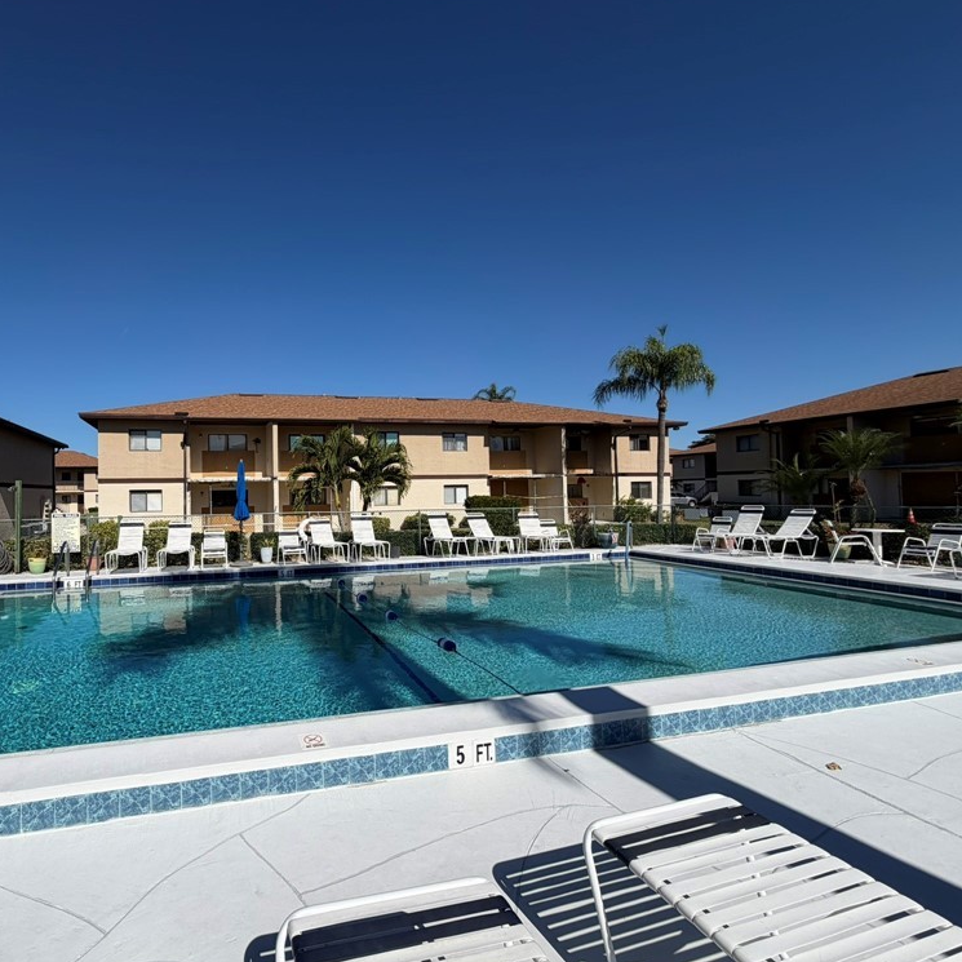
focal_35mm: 17
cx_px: 323
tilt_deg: +2.0
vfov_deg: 84.0
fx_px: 535
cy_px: 479
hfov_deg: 81.2
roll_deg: +1.2
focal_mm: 2.22
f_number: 2.2
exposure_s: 1/1795
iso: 20
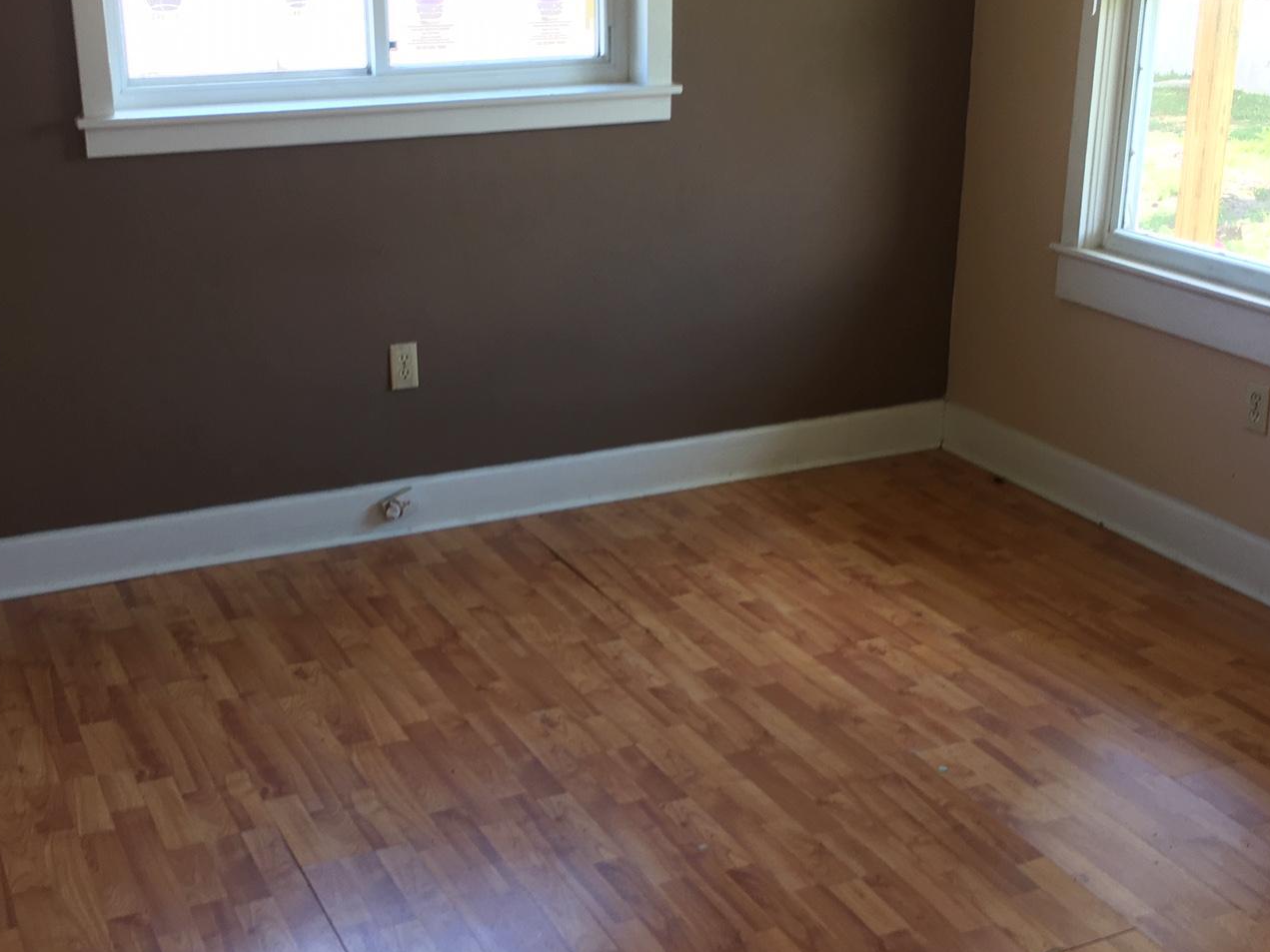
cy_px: 472
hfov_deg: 41.2
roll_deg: -0.1
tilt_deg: -18.8
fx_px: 1687
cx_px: 592
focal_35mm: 46
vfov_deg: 31.5
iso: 25
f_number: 2.2
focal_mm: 4.15
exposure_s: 1/40
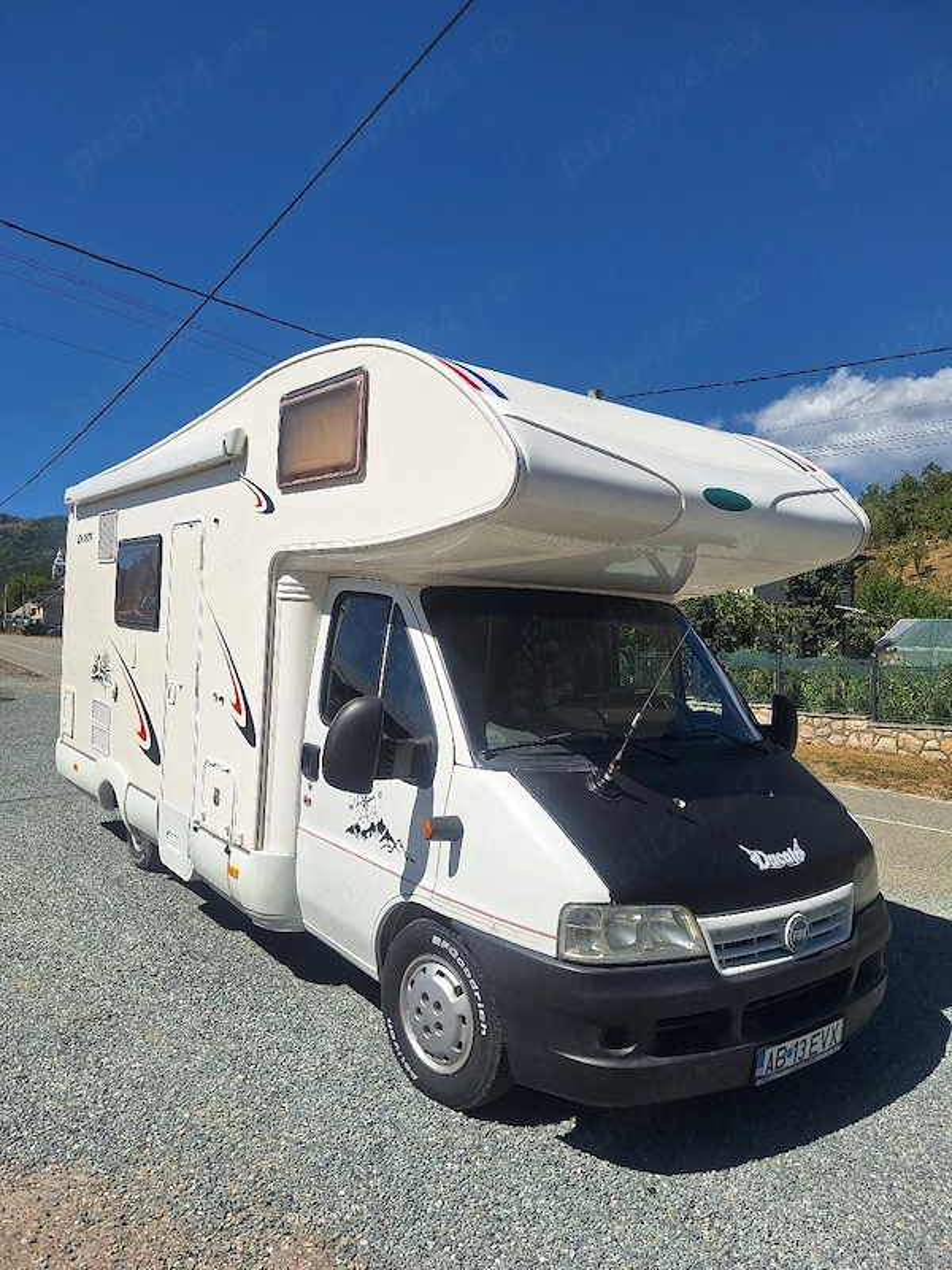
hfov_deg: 58.9
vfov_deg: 73.9
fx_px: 843
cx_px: 476
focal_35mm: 23
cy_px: 635
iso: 40
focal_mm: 5.54
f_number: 1.8
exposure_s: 1/5000
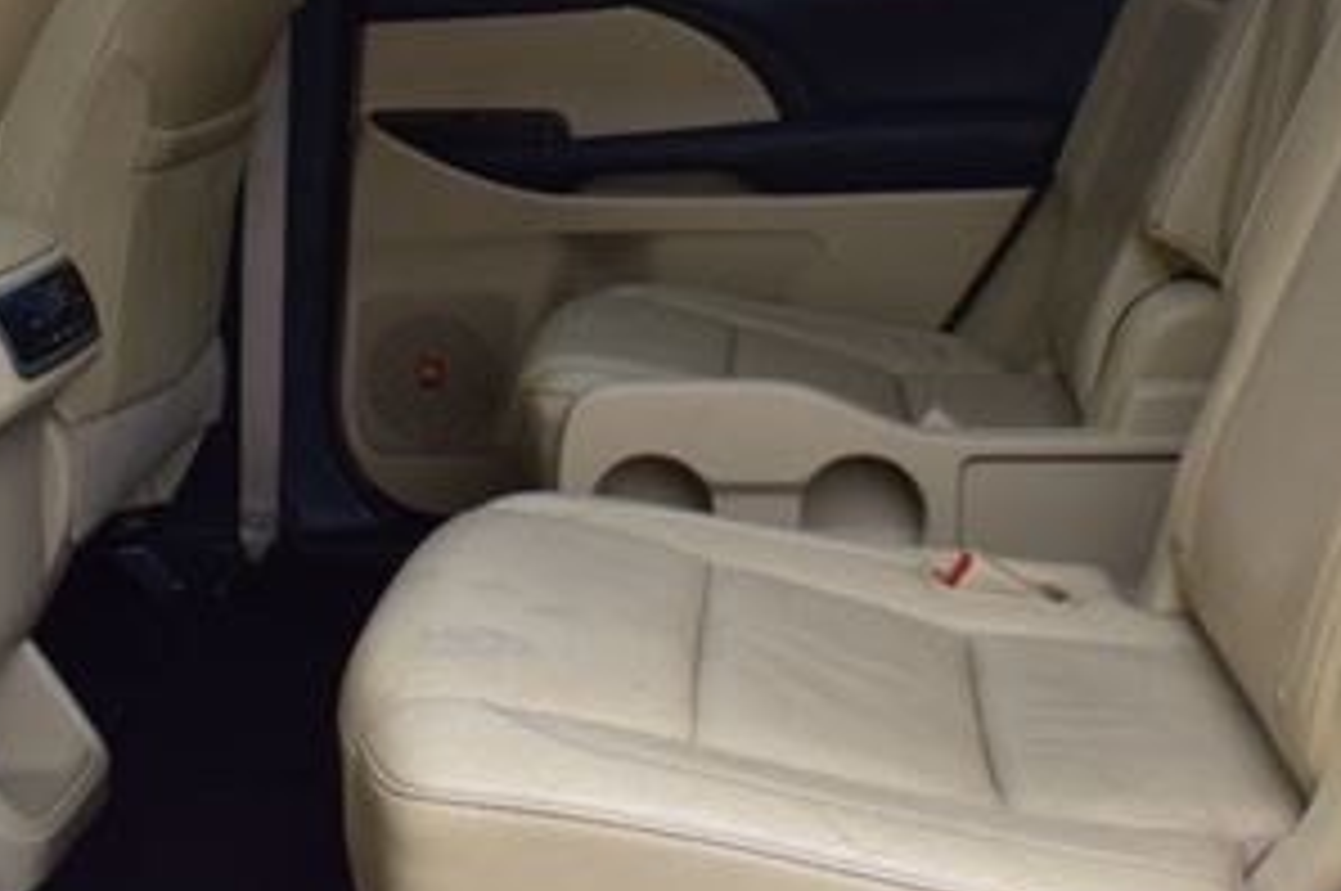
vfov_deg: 22.3
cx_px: 594
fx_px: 2158
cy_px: -36
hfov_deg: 34.5
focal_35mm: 58
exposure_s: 1/160
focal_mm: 18
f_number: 9
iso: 400
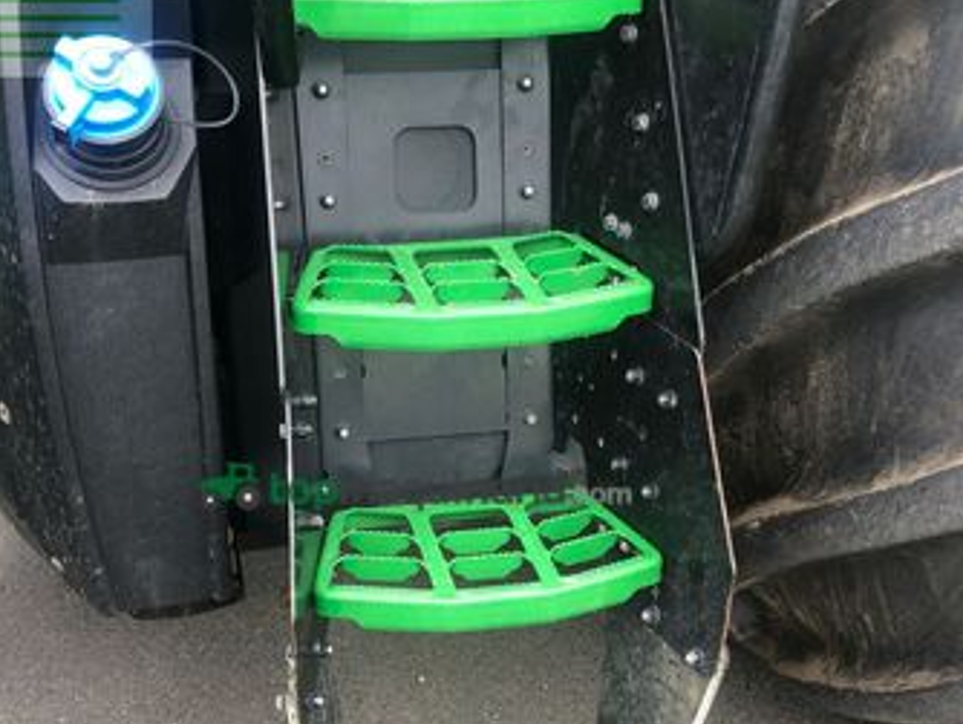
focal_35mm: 46
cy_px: 487
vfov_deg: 31.3
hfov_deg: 41.1
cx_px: 417
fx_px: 1281
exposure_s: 1/120
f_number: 1.8
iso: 40
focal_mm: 3.99
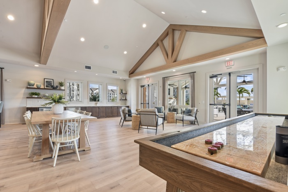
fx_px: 128
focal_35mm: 16
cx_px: 144
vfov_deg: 73.8
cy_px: 96
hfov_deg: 96.7
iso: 400
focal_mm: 16
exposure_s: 1/15
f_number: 8
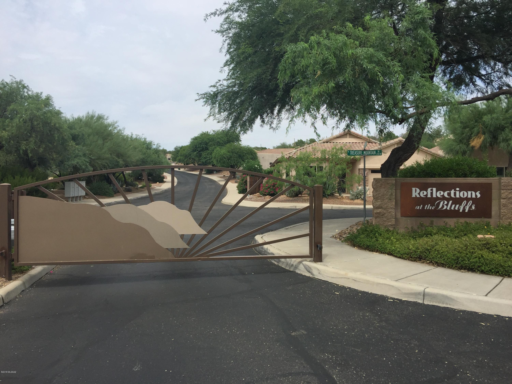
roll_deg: -2.0
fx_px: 429
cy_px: 192
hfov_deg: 61.7
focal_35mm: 29
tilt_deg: -1.0
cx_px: 256
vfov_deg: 48.2
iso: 32
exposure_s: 1/2639
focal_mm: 4.15
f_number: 2.2
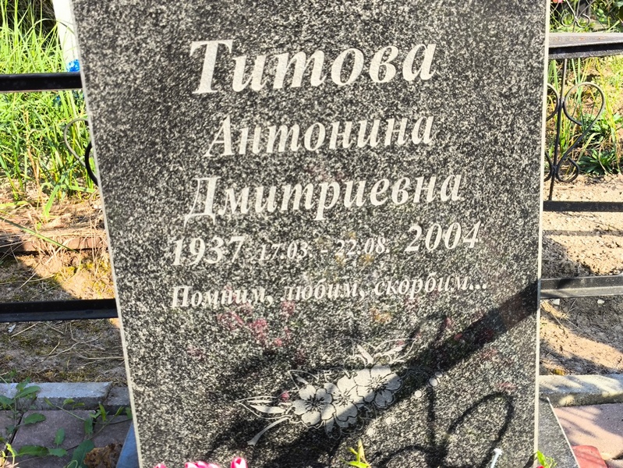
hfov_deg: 38.2
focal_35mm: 50
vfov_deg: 29.1
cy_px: 234
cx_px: 312
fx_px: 900
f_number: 1.7
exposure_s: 1/280
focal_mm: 4.71
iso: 50
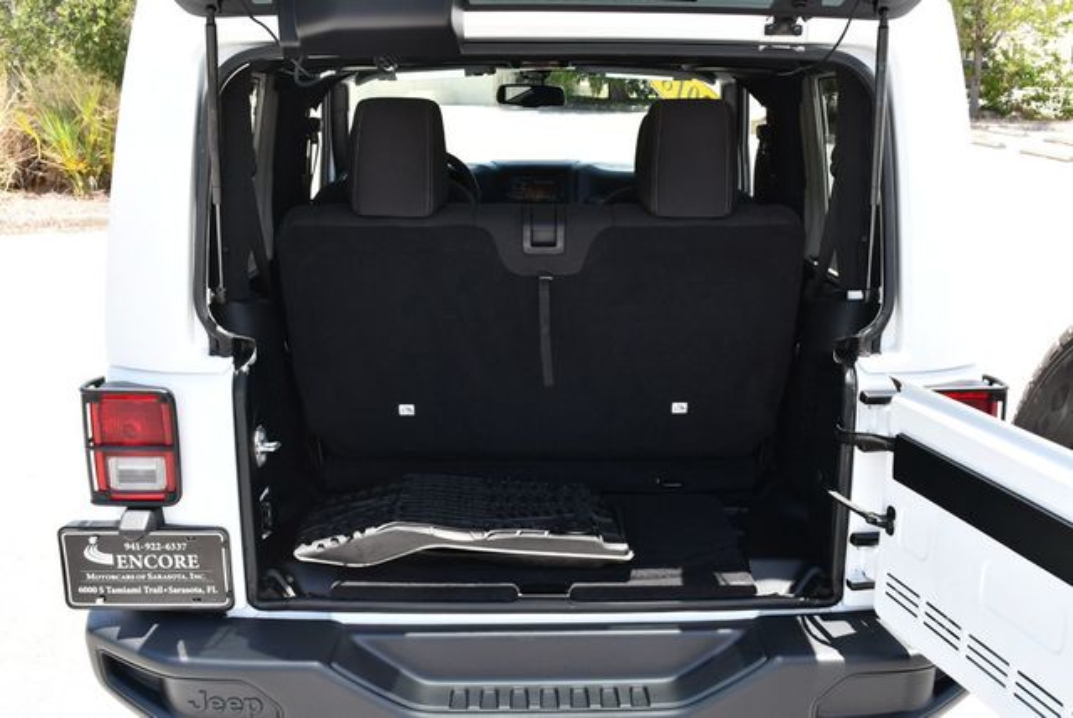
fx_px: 1074
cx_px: 536
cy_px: 359
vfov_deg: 36.9
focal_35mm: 36
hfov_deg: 53.1
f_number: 5.6
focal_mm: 18
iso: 220
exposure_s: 1/250
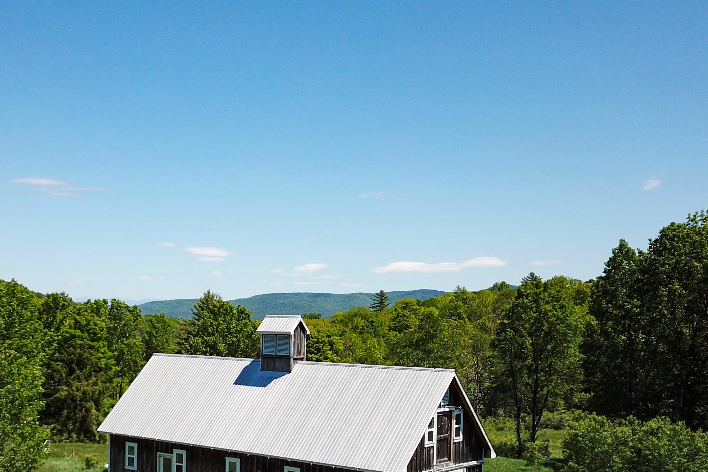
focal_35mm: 48
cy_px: 387
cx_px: 219
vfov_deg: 27.4
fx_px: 944
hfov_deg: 40.4
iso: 100
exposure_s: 1/1500
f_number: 2.2
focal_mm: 4.73
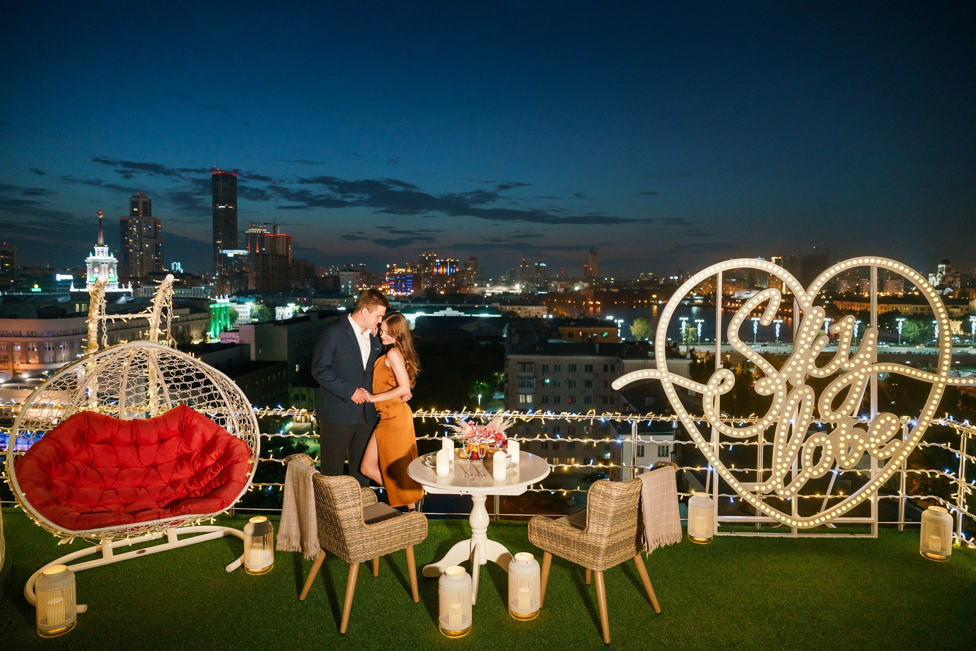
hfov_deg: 73.7
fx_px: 651
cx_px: 488
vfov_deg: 53.1
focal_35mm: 24
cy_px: 326
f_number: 2.8
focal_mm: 24
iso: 4000
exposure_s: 1/50
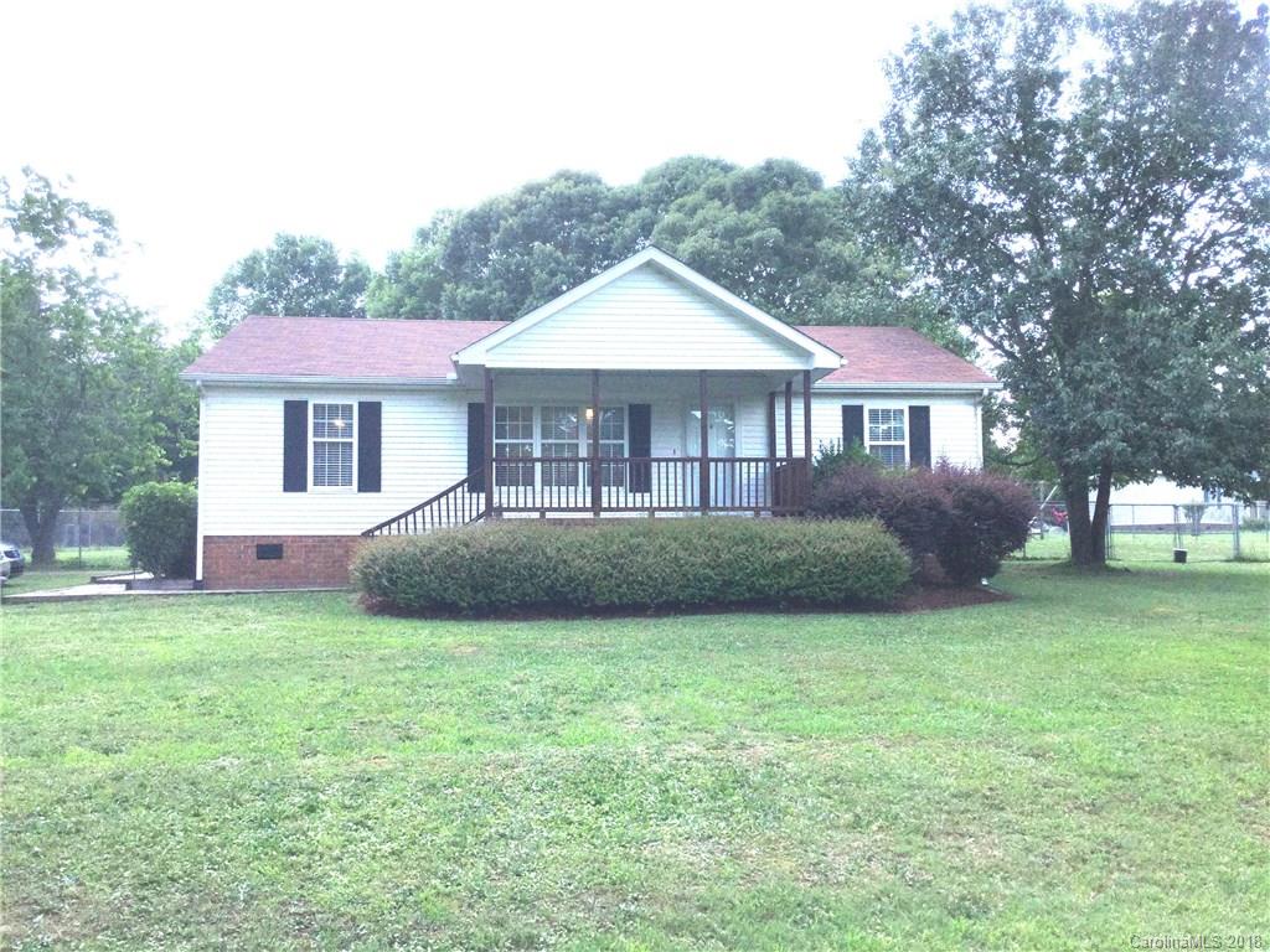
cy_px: 476
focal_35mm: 31
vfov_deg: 45.4
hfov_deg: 58.4
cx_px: 635
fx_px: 1137
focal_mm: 3.3
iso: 25
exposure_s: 1/799
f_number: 2.4
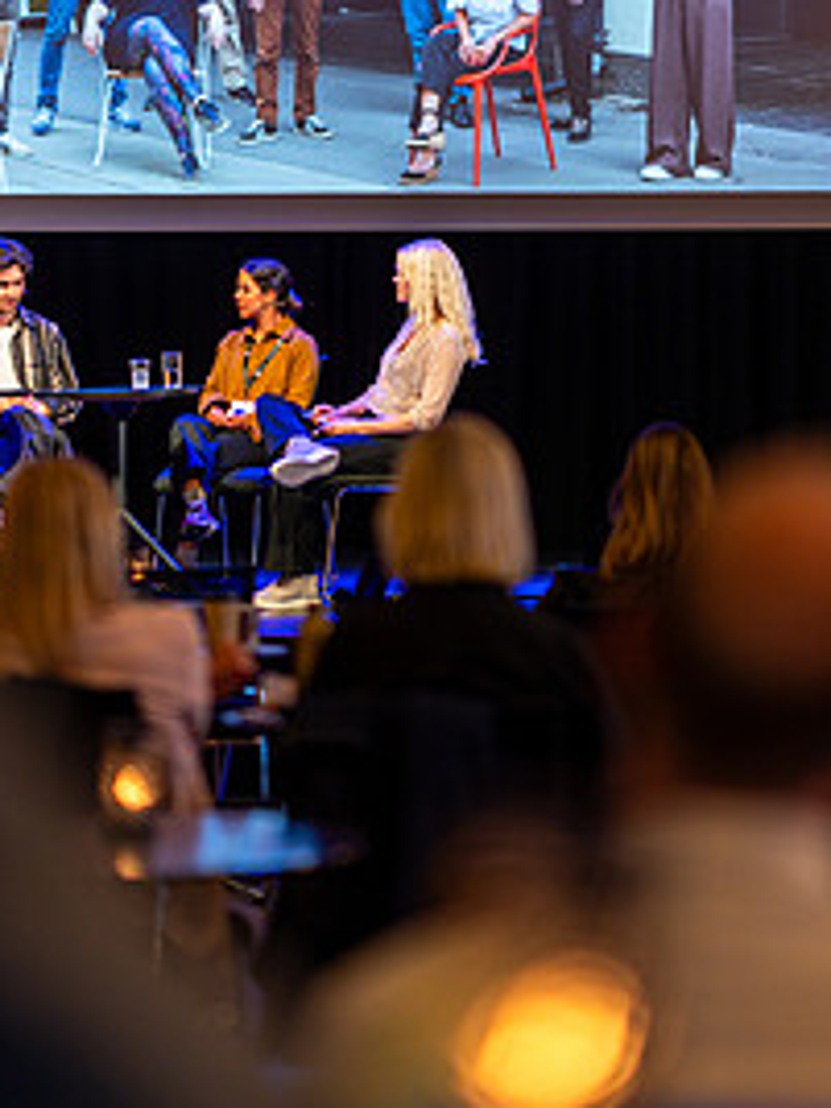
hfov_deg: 10.8
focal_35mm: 137
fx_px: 4385
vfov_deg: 14.4
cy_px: 302
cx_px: 372
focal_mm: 85
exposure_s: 1/200
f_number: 1.4
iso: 160
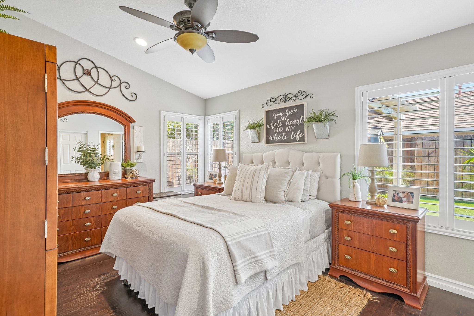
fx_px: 224
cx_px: 237
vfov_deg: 70.4
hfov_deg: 93.3
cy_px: 158
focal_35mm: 17
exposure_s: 1/25
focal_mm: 17
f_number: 8
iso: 400
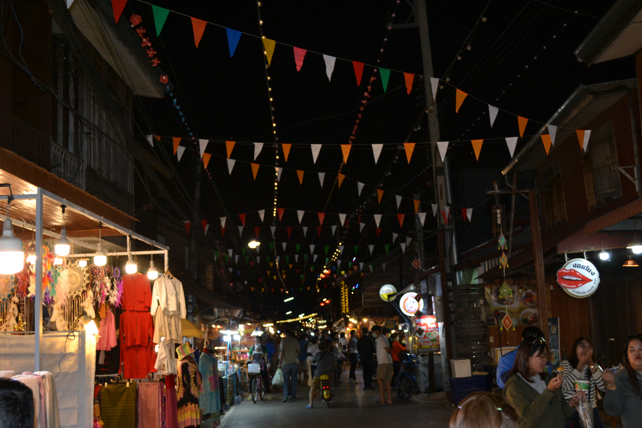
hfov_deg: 41.1
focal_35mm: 48
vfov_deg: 28.1
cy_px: 214
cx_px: 321
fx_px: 856
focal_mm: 32
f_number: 4.8
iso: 720
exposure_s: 1/60
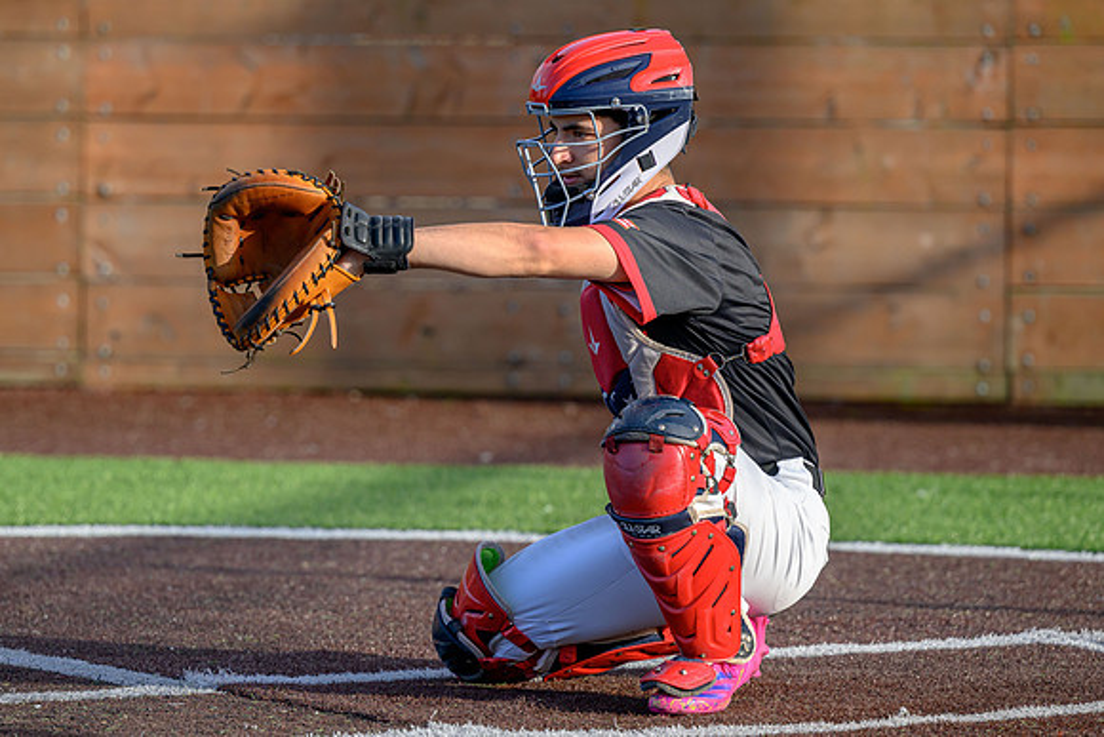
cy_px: 356
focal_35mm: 204
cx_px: 459
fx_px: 6265
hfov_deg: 10.1
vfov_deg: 6.7
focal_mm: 145
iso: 320
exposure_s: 1/2000
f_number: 3.2
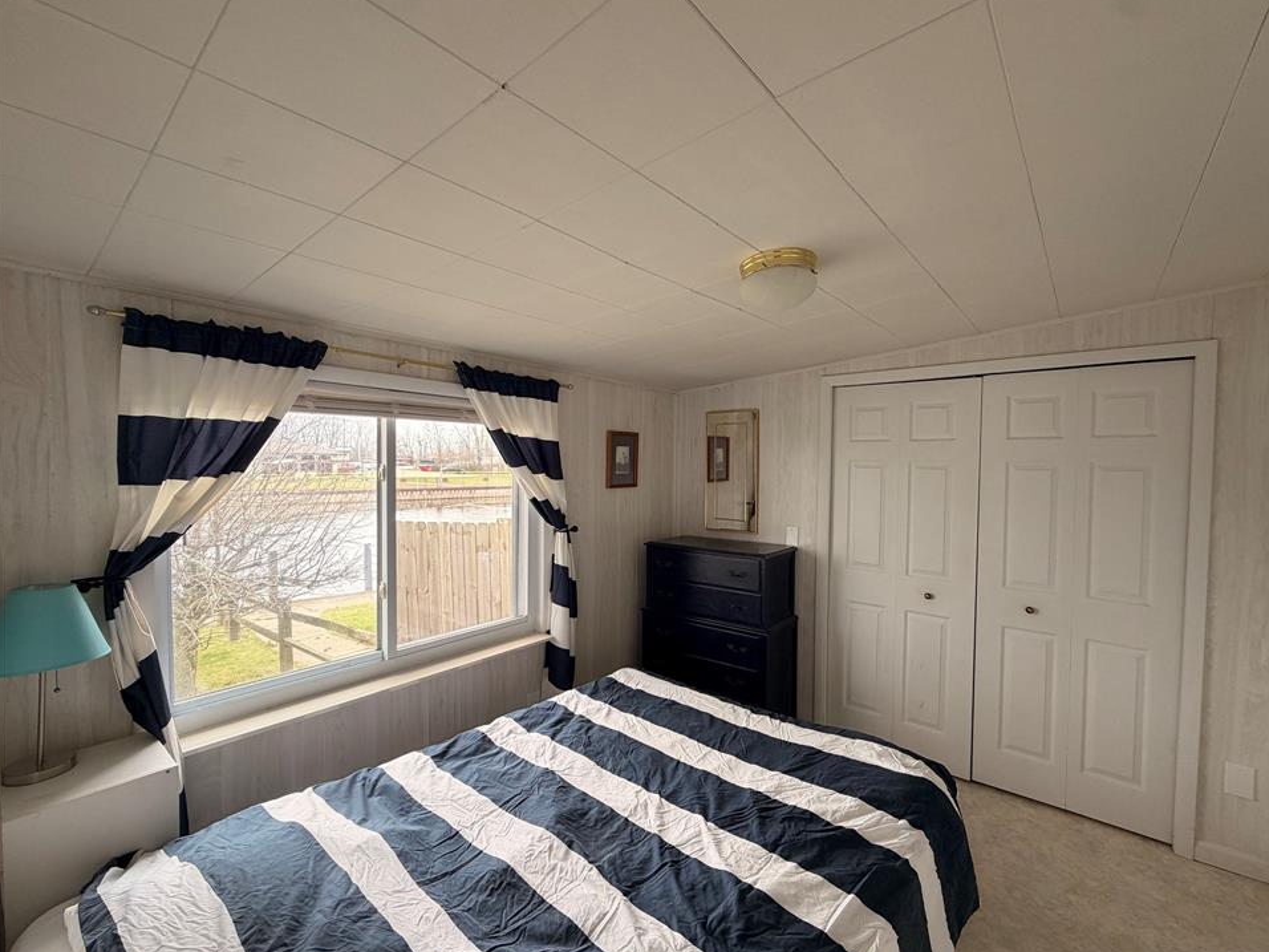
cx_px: 676
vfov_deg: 81.7
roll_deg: -0.6
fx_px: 550
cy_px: 479
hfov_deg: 98.0
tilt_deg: -2.3
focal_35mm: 15
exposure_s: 1/121
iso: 100
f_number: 2.2
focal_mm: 2.22
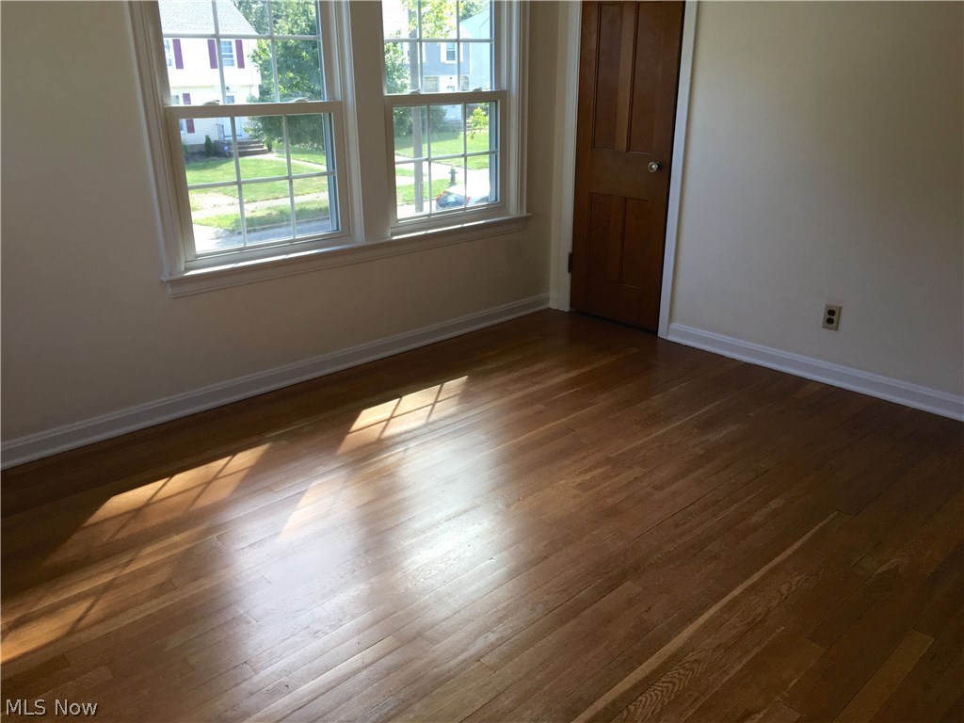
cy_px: 362
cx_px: 482
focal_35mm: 29
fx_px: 808
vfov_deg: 48.2
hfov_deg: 61.7
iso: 40
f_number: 2.2
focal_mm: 4.15
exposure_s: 1/120
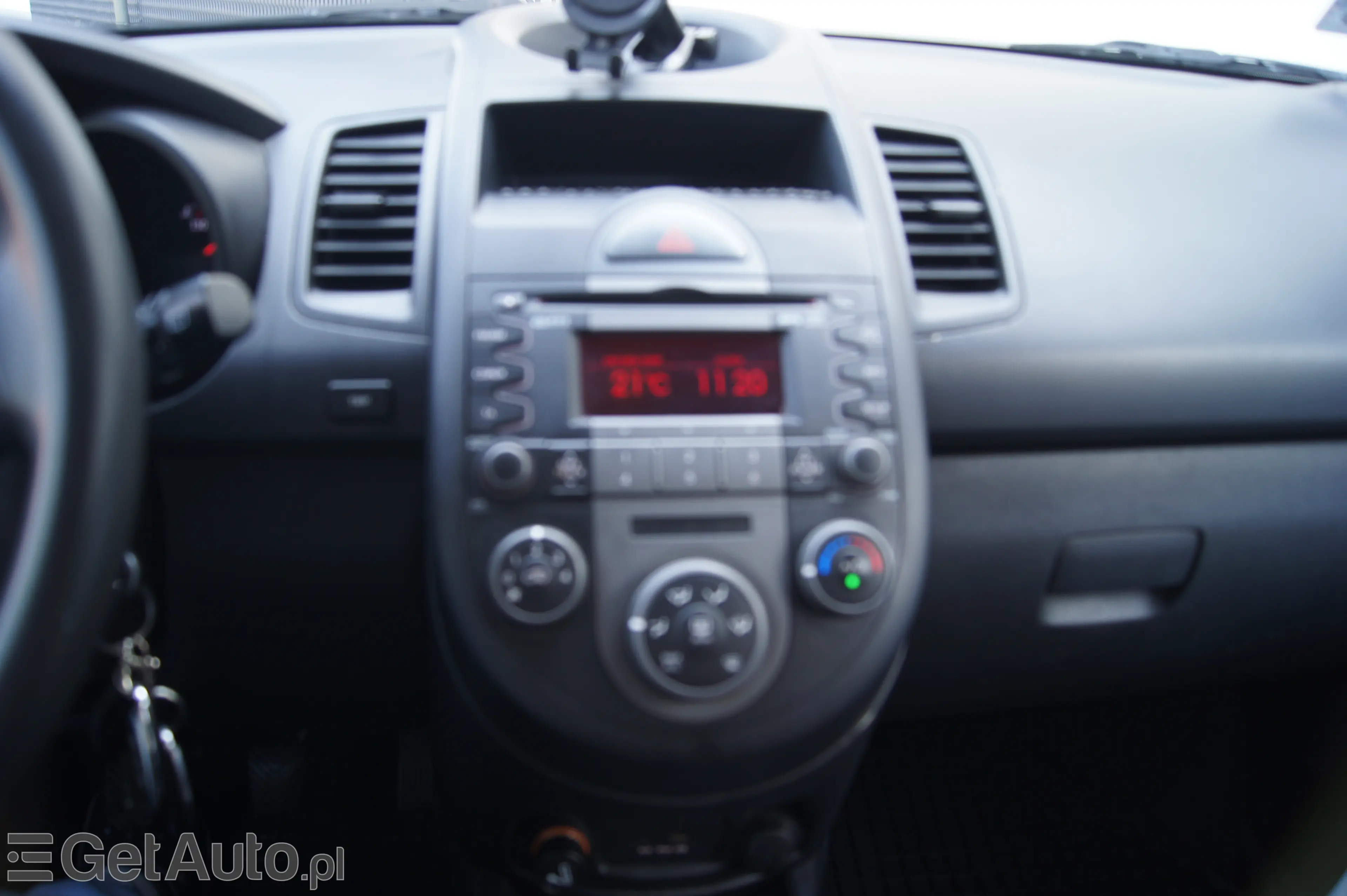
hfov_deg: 67.4
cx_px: 674
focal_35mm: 27
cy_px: 448
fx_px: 1010
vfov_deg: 47.9
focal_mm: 18
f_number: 3.5
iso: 125
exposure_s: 1/30
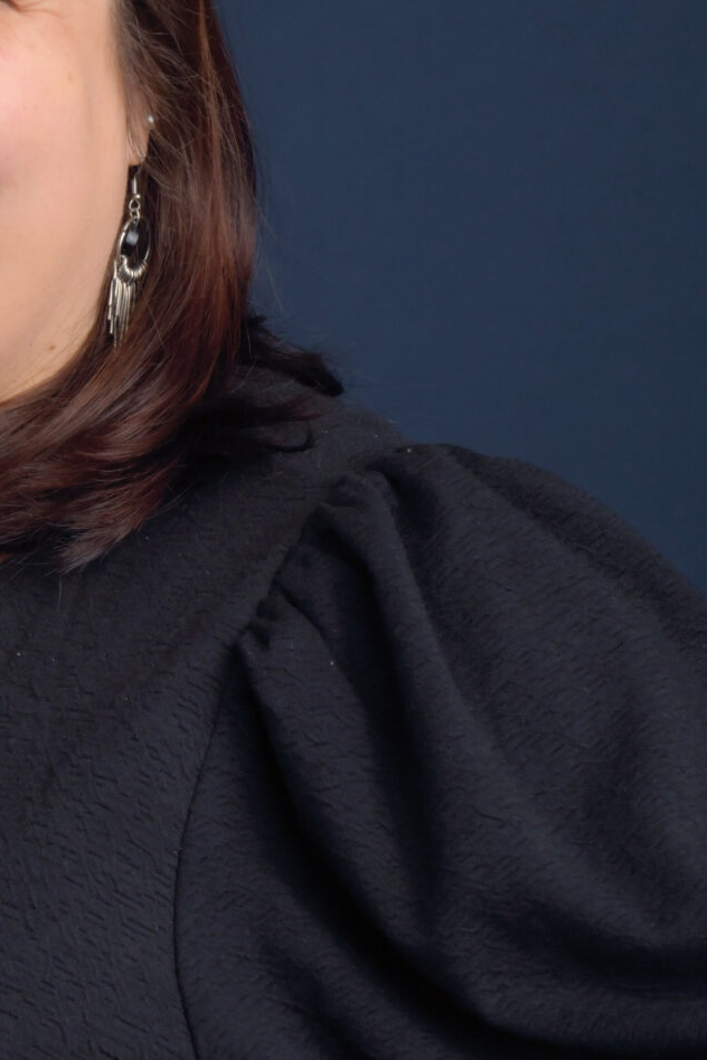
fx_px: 5567
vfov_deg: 10.9
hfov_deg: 7.2
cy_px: 650
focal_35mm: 189
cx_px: -77
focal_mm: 70
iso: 200
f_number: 14
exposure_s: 1/200
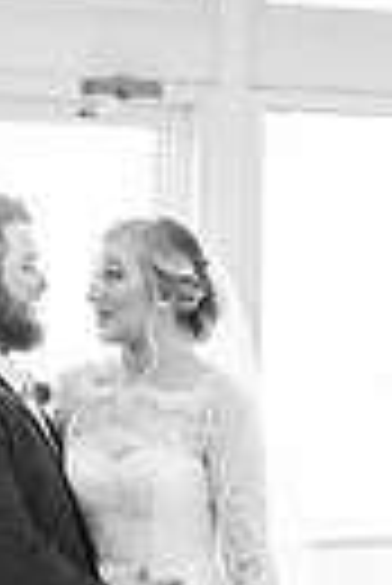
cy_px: 414
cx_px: 185
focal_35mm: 83
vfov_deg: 24.3
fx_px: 1352
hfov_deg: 16.5
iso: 400
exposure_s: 1/160
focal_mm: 24
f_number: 1.8
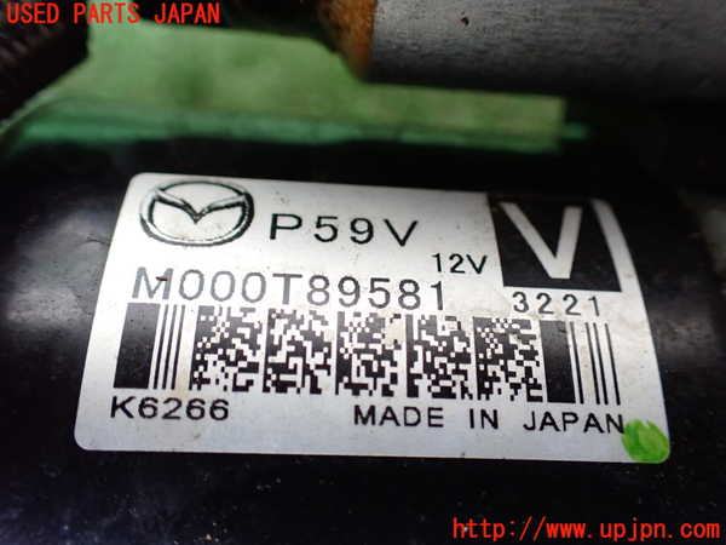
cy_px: 272
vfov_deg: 46.8
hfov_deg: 60.0
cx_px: 363
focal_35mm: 30
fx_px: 629
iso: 800
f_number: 2.3
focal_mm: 5.4
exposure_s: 1/100
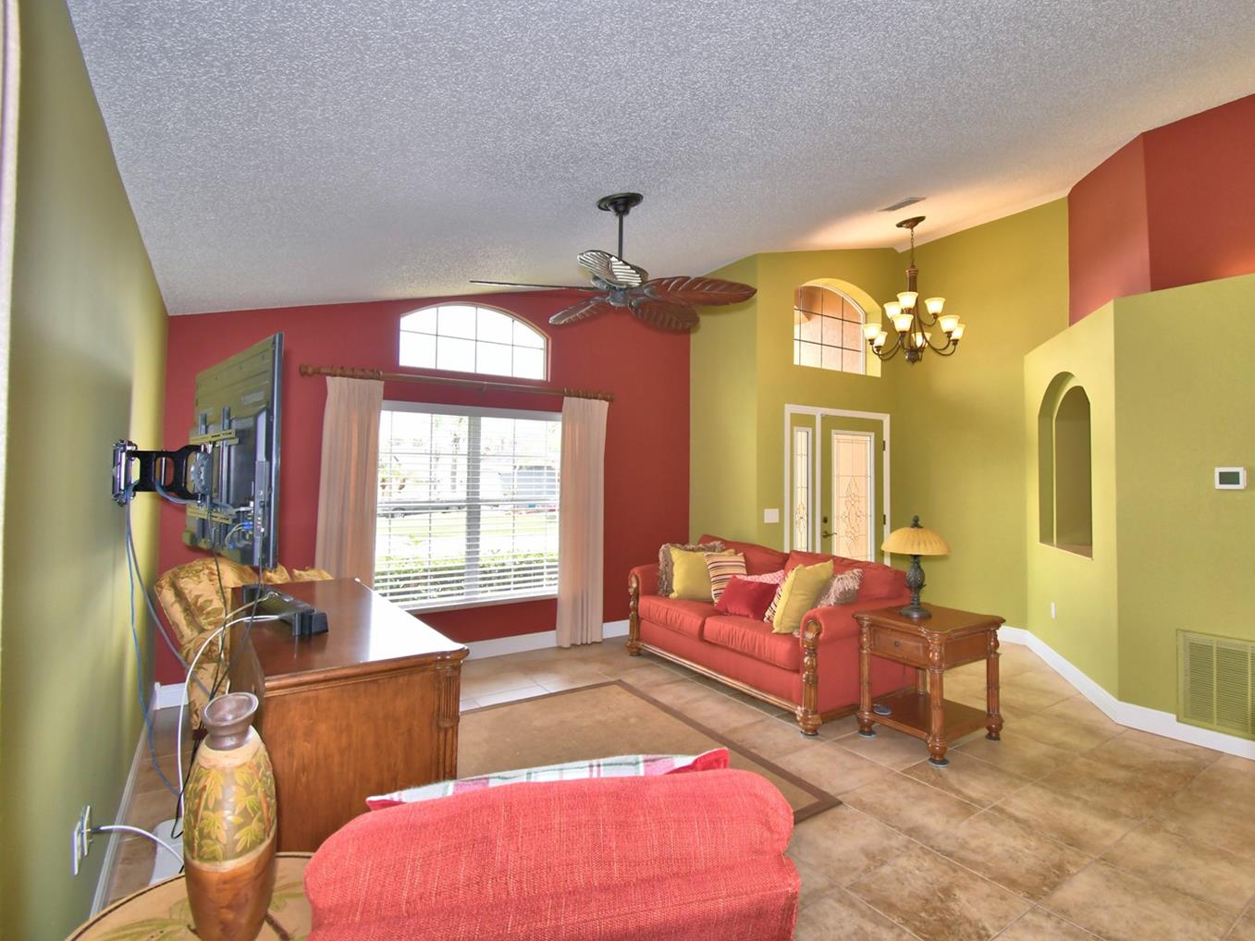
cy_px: 450
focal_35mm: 17
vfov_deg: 74.7
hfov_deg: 90.4
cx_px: 718
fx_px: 616
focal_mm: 10
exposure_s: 1/60
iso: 180
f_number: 4.5
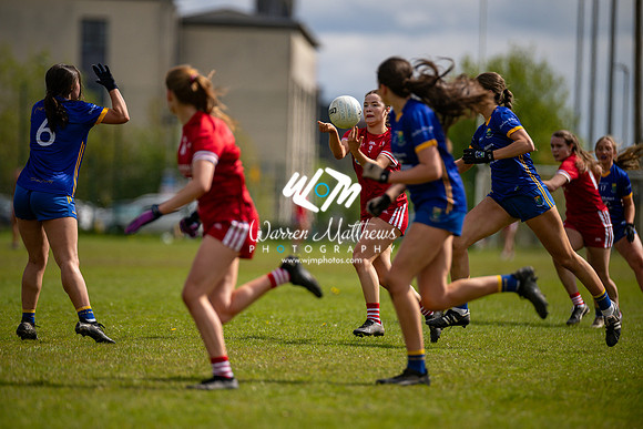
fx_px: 5359
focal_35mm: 300
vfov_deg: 4.6
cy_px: 214
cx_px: 322
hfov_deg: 6.9
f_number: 2.8
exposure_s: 1/6400
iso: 200
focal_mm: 300
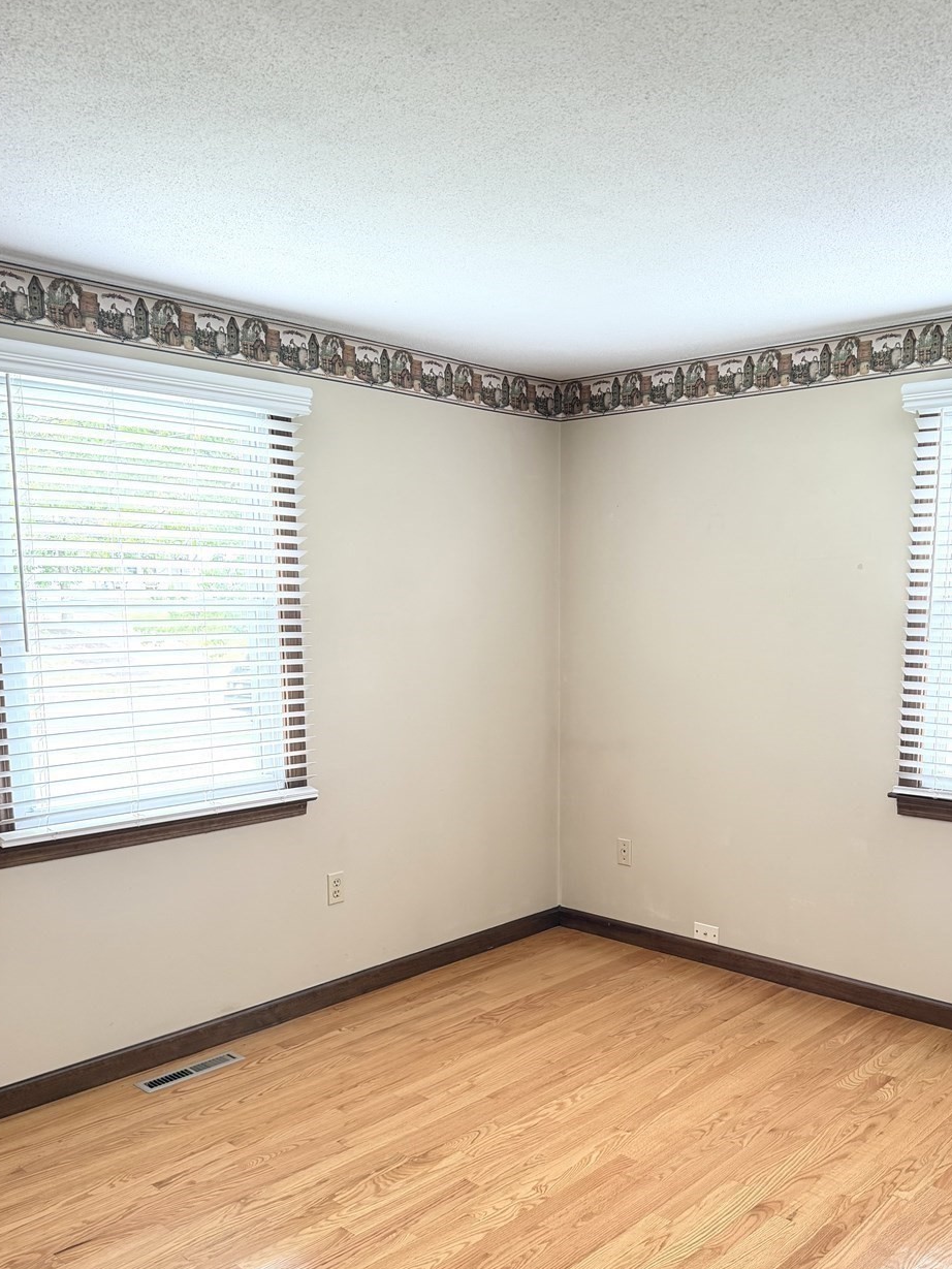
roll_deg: -0.2
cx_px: 570
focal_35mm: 30
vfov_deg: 59.4
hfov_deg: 46.5
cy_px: 771
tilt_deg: -9.1
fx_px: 1100
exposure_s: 1/60
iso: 400
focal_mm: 6.76
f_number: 1.78
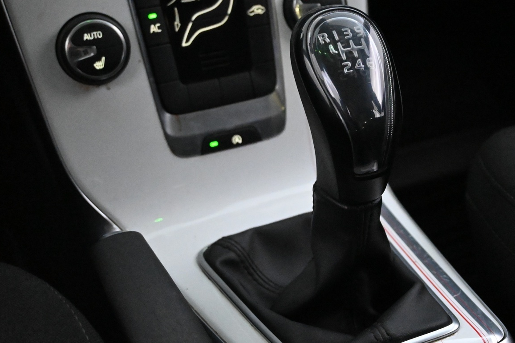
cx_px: 354
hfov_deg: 31.6
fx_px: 901
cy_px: 176
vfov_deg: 21.6
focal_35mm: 63
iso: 11400
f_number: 4.8
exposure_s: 1/50
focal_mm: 30
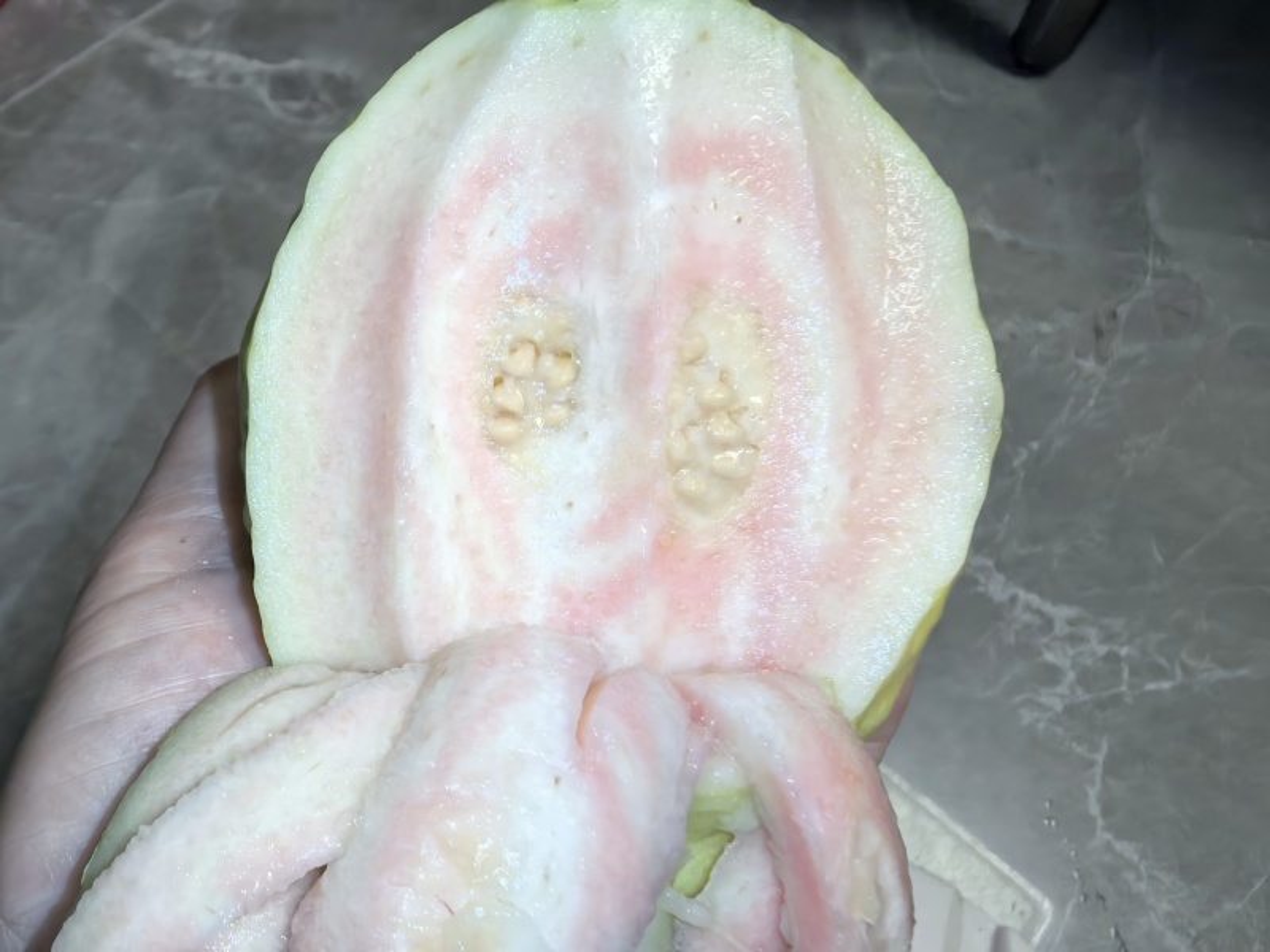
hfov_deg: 65.3
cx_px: 635
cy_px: 476
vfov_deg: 51.4
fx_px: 991
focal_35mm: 27
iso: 200
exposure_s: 1/100
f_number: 2.2
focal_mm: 1.95
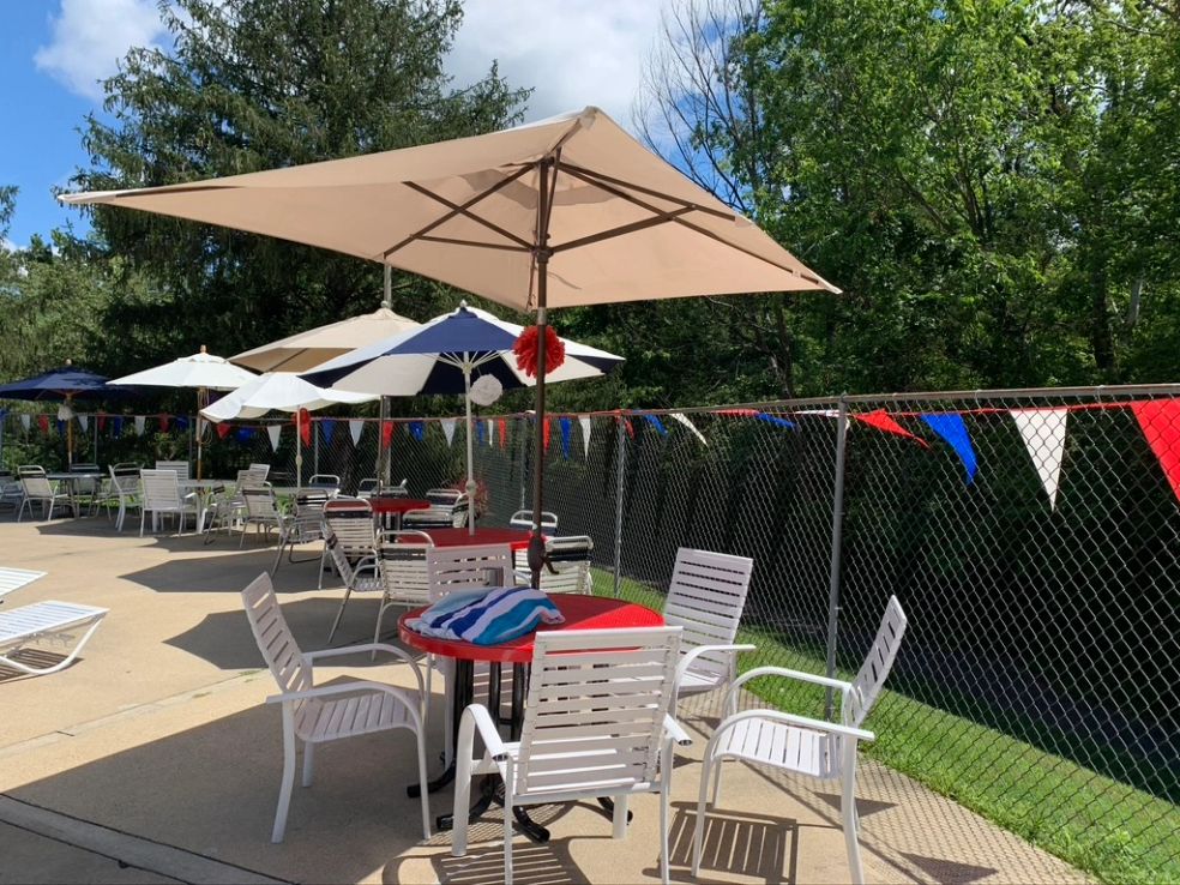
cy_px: 442
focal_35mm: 26
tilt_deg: -2.6
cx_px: 590
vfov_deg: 53.1
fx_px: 886
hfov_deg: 67.3
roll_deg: -0.4
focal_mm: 4.25
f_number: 1.8
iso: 25
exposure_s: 1/1880
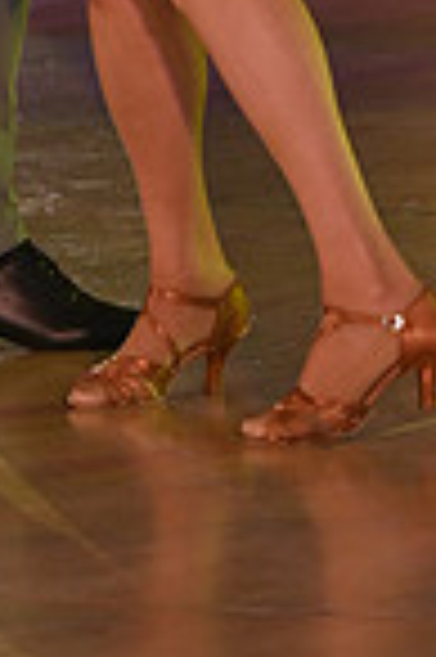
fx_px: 11945
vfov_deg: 3.1
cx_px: 88
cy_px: -585
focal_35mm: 656
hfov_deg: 2.1
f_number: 5
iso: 2000
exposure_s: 1/200
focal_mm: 165
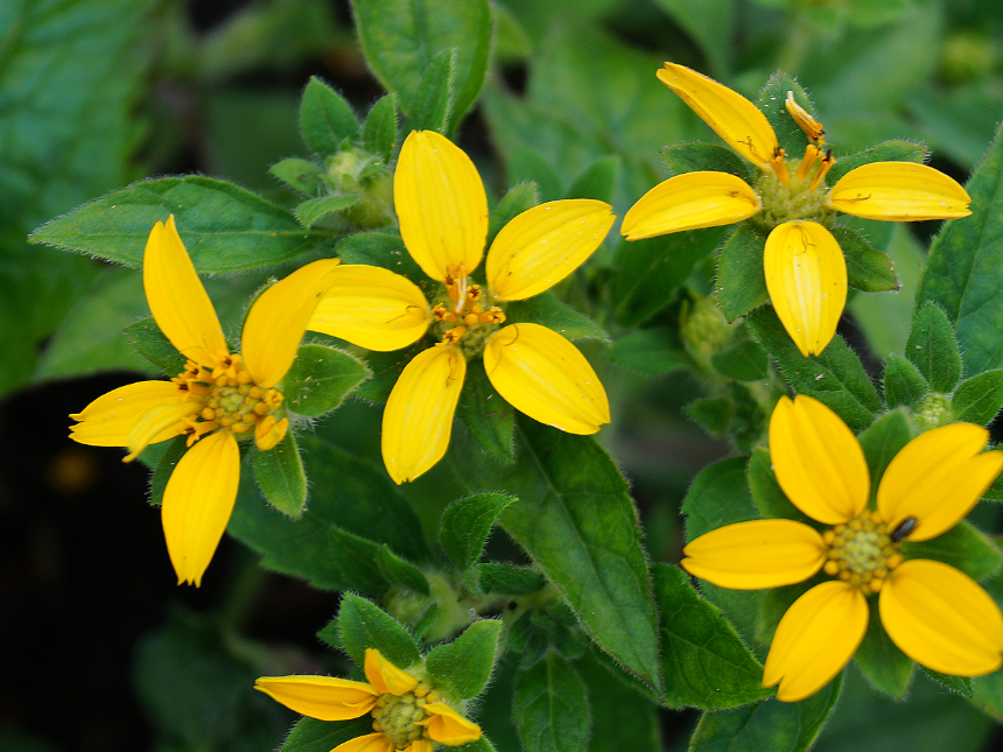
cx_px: 557
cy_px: 426
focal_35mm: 111
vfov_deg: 13.4
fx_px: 3207
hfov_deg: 17.8
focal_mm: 55
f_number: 5.6
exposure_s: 1/100
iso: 100
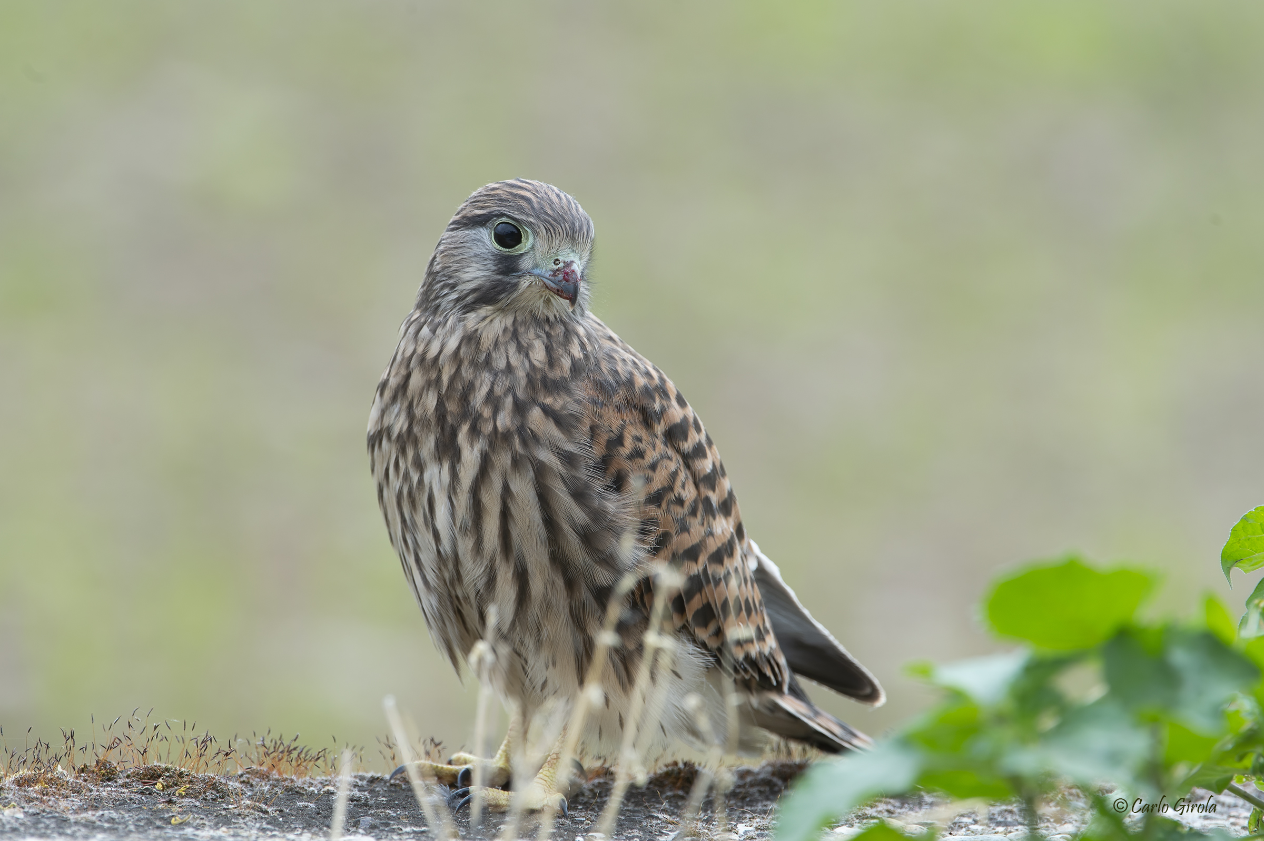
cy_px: 420
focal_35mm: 400
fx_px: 14035
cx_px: 632
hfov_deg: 5.2
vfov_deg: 3.4
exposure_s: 1/400
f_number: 8
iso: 640
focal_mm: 400
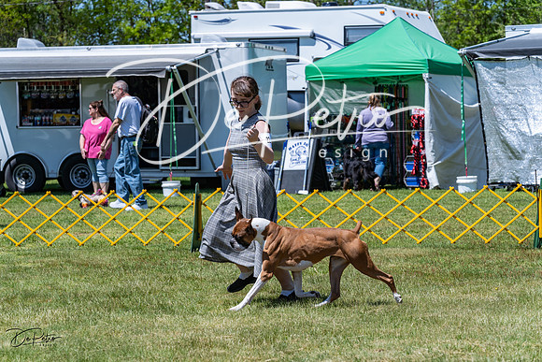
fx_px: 1671
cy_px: 181
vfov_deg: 12.3
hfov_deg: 18.4
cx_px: 271
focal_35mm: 111
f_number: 7.1
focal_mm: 111
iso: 400
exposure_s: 1/1600
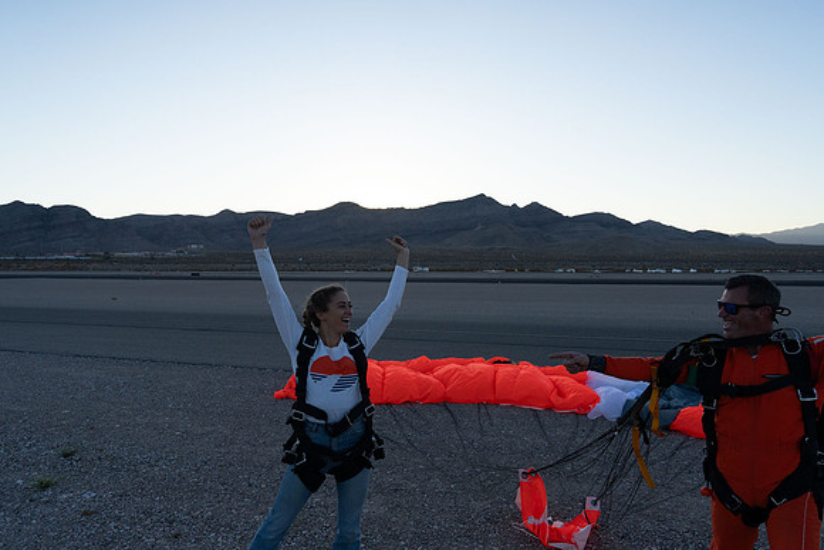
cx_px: 412
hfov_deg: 73.7
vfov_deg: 53.2
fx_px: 549
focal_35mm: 24
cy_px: 275
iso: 1250
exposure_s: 1/2000
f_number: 5.6
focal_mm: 24
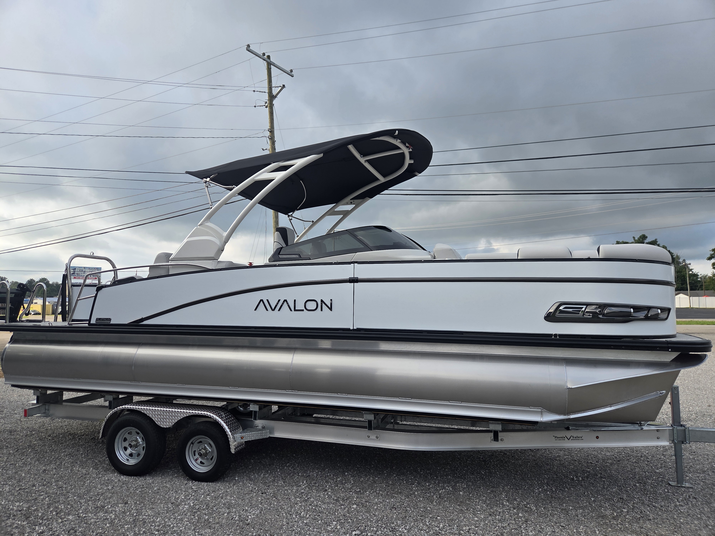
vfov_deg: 58.9
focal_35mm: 23
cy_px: 268
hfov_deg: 73.9
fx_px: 475
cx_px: 358
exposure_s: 1/2222
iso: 80
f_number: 1.8
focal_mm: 5.4
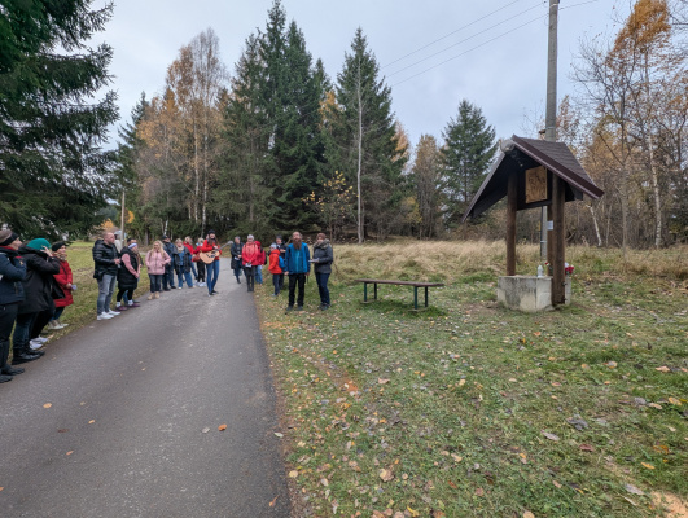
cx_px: 344
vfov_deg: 90.1
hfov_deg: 106.1
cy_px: 259
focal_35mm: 13
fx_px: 259
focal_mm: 1.95
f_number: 2.2
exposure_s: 1/360
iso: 47
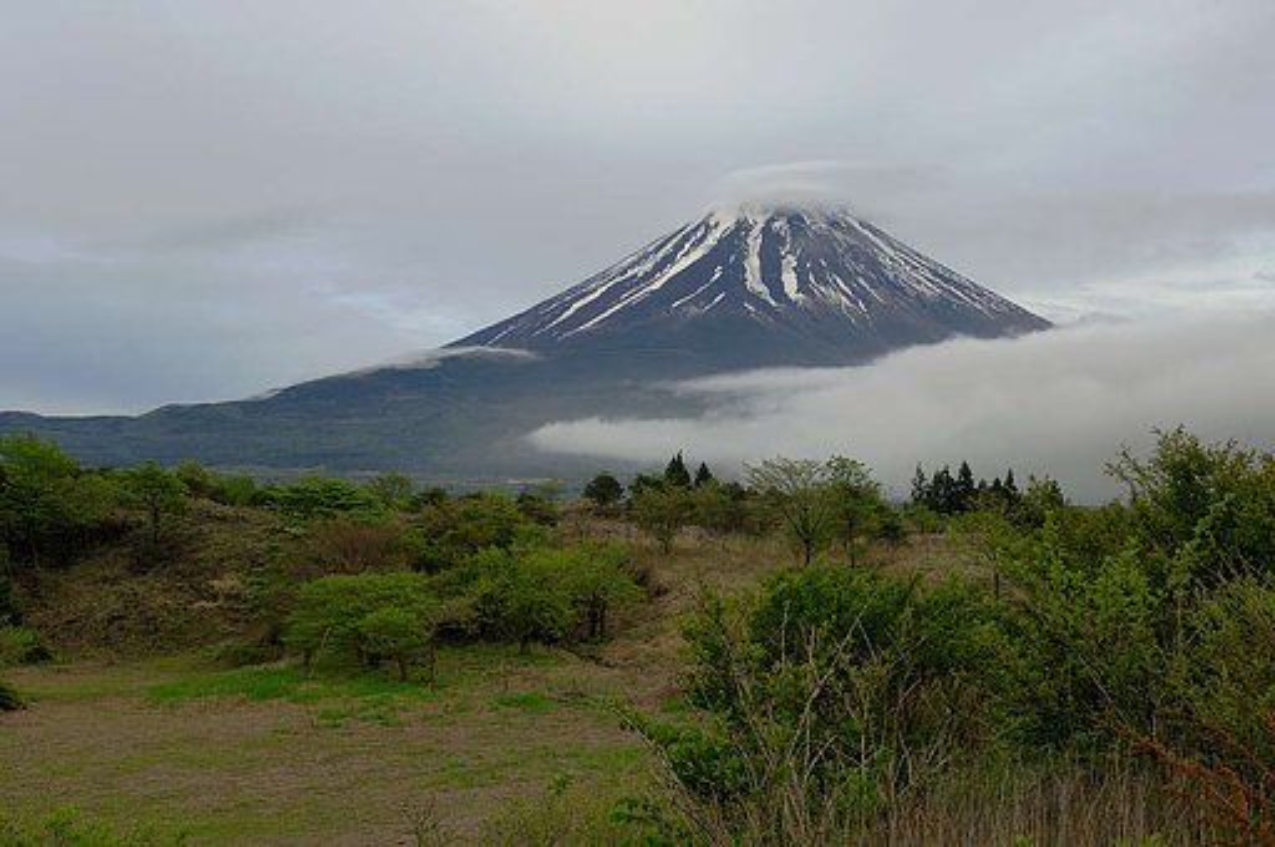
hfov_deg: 42.4
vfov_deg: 28.9
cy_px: 424
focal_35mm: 46
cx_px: 638
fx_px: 1645
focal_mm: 31
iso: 125
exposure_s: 1/160
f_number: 5
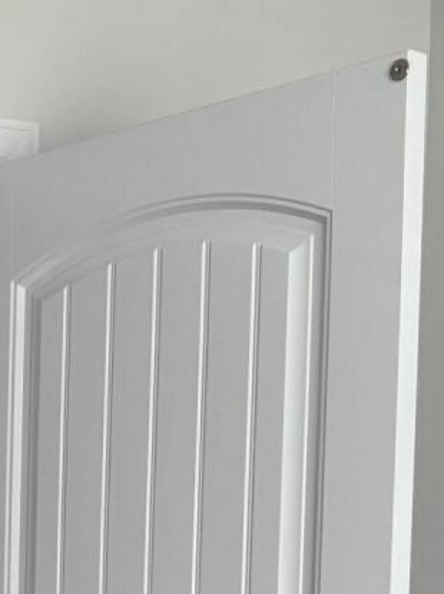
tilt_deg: -5.1
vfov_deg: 15.9
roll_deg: +0.6
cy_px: 815
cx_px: -315
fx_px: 1986
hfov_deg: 11.9
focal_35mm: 116
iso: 160
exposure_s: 1/120
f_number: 1.78
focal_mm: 6.76
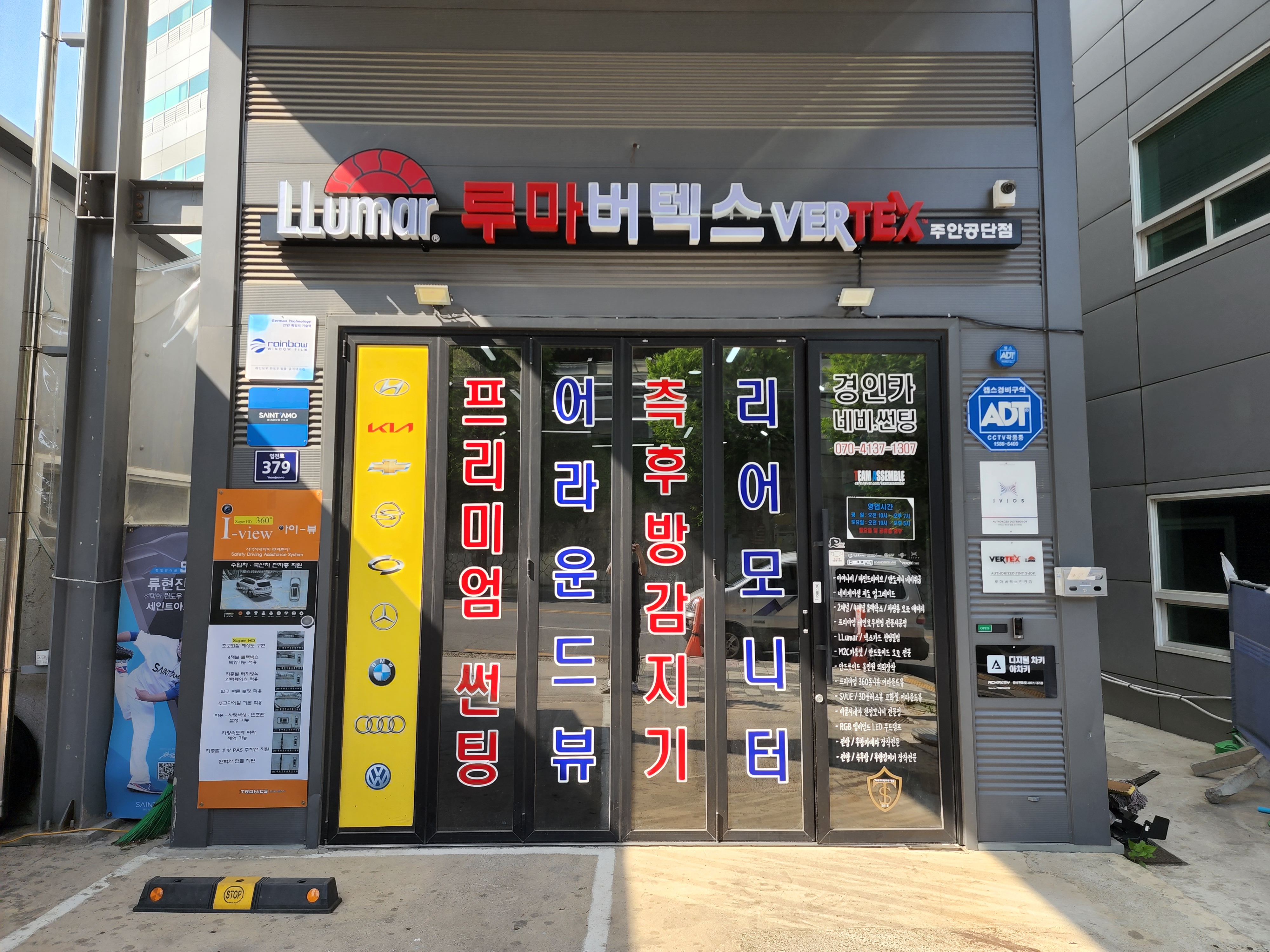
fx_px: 844
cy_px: 476
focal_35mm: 23
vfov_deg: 58.9
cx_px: 635
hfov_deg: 73.9
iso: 12
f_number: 1.8
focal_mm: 6.4
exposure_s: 1/253
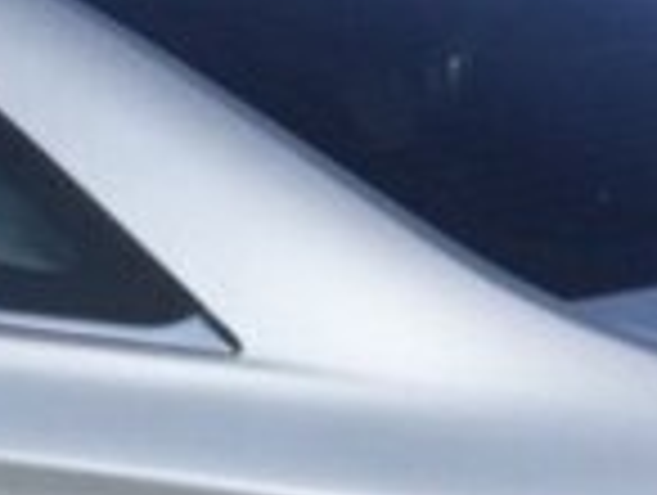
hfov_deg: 15.0
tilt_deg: -18.5
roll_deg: +0.2
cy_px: 677
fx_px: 2490
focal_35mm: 131
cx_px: 198
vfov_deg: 11.0
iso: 32
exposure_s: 1/2198
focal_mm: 4.15
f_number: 2.2
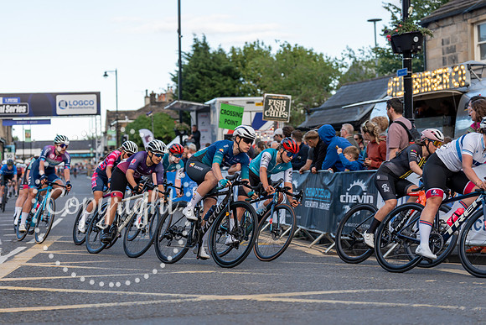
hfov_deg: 26.3
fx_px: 1040
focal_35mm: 77
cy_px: 162
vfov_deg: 17.7
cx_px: 243
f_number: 3.2
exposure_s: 1/1000
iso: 250
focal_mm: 77
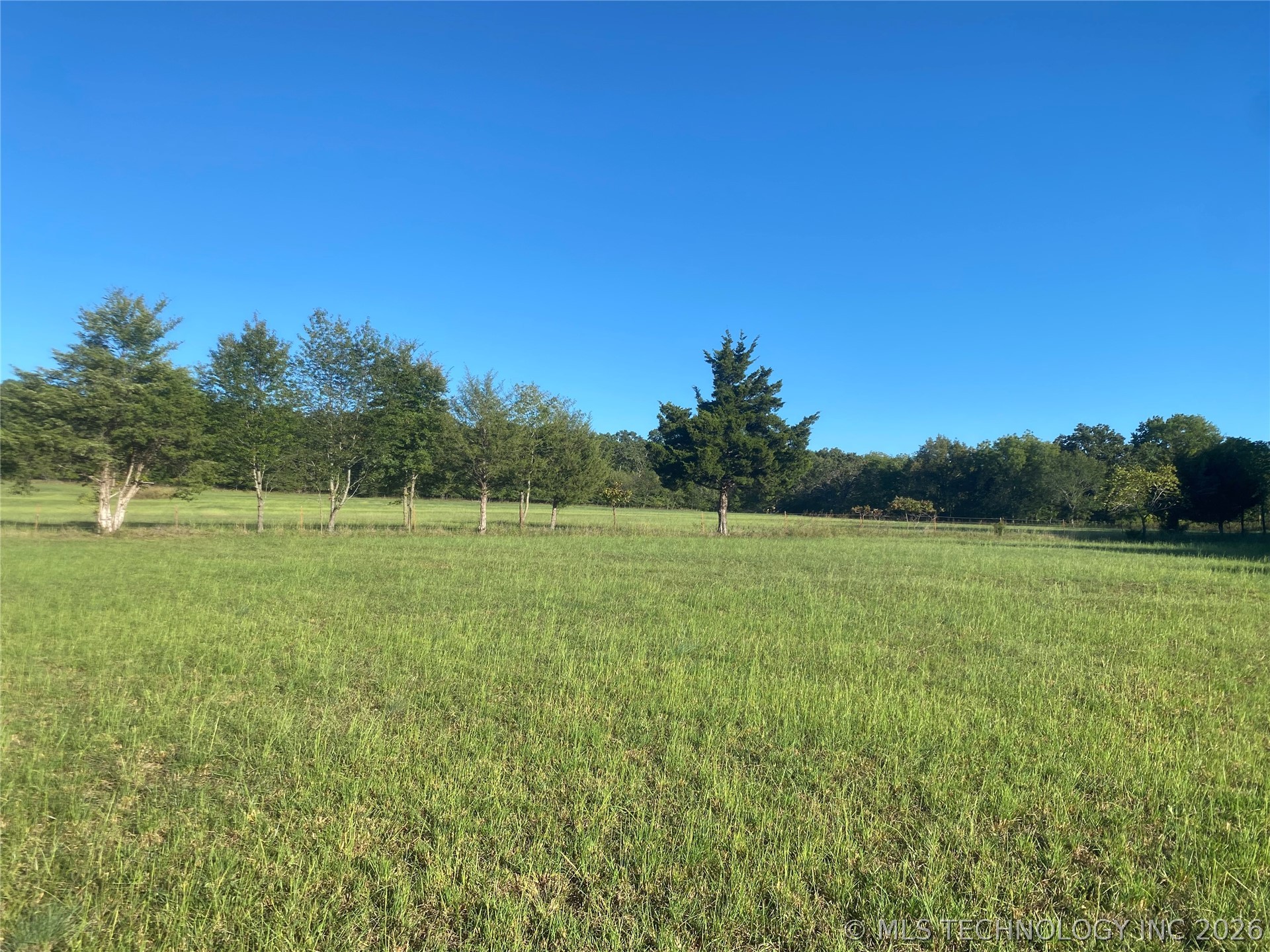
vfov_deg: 53.1
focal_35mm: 26
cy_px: 476
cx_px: 635
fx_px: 954
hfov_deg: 67.3
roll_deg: -1.3
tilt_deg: +4.2
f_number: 1.8
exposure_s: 1/1701
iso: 32
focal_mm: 4.25
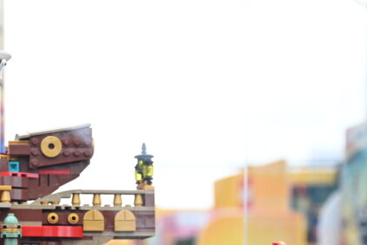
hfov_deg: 21.7
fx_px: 887
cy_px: 288
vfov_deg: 15.2
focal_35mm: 87
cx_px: -68
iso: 160
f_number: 4
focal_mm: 36
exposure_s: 1/200
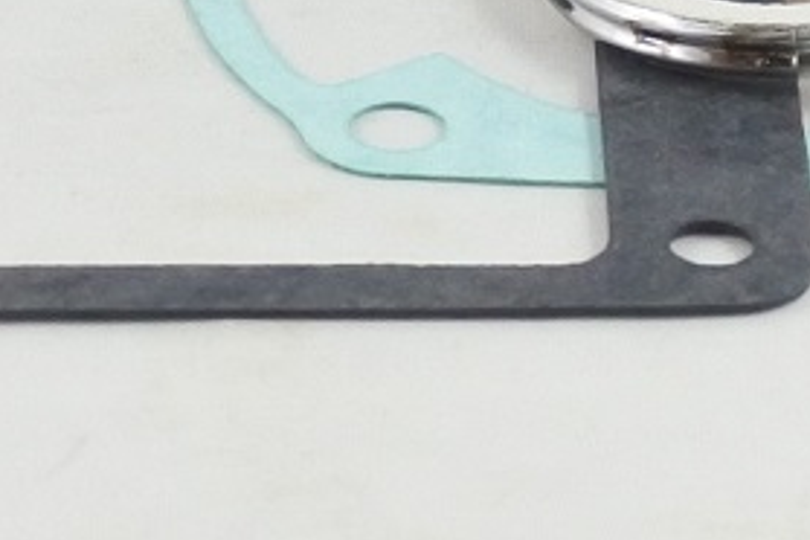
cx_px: 152
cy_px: -941
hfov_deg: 11.1
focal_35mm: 184
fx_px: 4140
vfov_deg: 6.9
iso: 400
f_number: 3.8
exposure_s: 1/125
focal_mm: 11.4
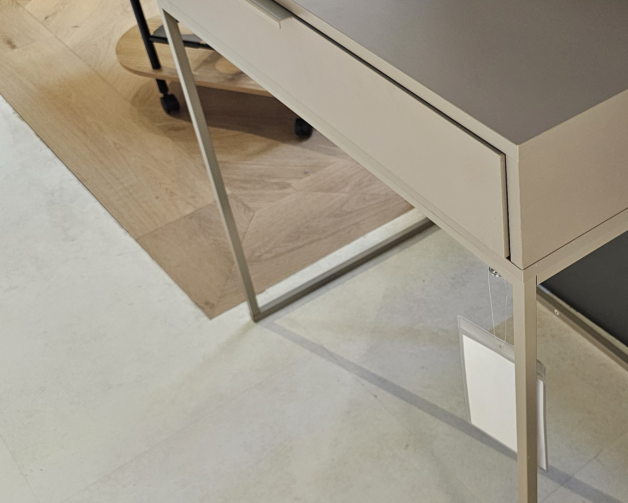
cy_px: 234
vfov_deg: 32.1
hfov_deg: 38.4
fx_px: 874
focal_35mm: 47
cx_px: 478
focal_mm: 6.3
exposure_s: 1/100
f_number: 1.7
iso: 500
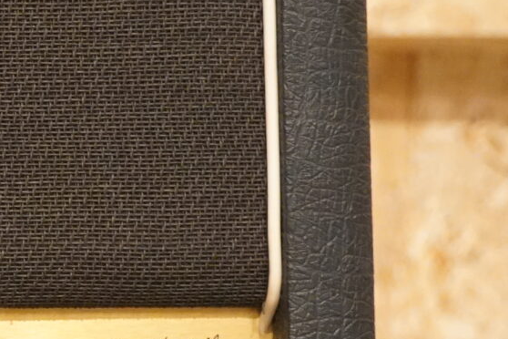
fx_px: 3207
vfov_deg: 6.0
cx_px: -613
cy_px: 118
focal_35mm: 227
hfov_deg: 8.4
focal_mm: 33
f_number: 2.8
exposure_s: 1/200
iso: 4000
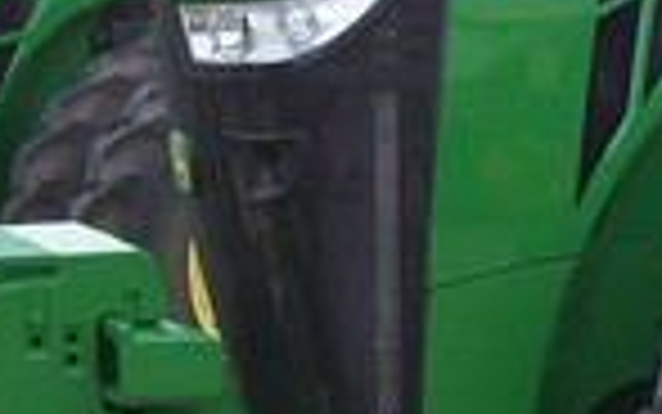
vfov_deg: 9.3
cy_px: 90
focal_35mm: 141
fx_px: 2545
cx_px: 1085
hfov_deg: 13.7
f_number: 2.7
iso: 80
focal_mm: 6
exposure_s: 1/238
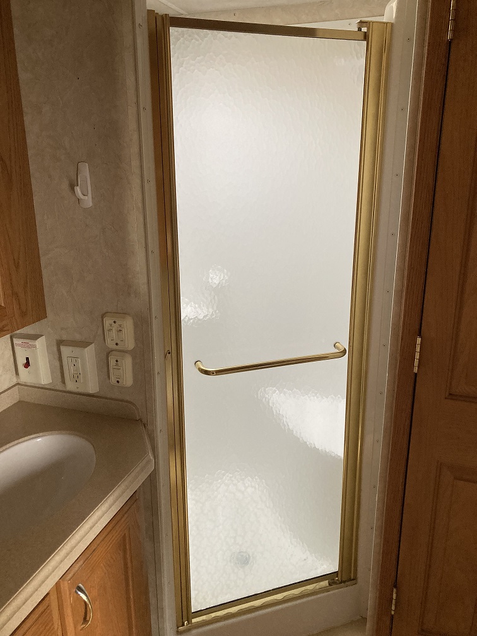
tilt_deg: -19.7
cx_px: 238
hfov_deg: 49.7
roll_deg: +1.0
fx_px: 514
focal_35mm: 28
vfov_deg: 63.4
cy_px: 318
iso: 250
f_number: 1.8
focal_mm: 3.99
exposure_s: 1/60
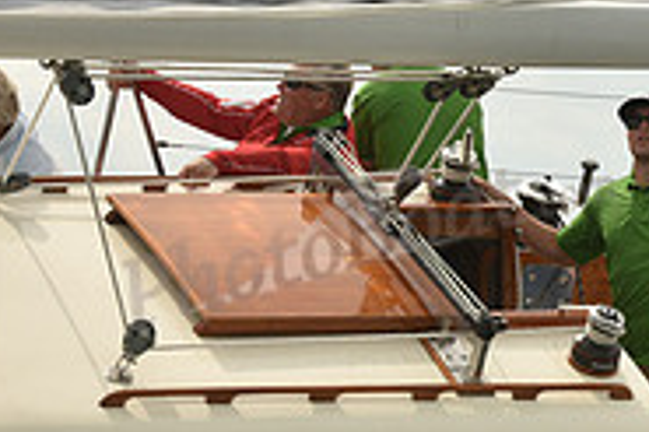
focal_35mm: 289
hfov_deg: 7.1
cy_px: 371
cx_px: 800
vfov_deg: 4.7
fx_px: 5205
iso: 400
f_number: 11
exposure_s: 1/1000
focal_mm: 92
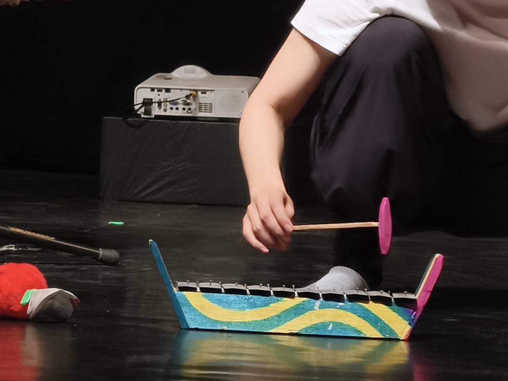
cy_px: -27
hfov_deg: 10.9
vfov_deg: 8.1
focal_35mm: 182
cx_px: 201
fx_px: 2671
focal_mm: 7.1
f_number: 1.9
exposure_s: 1/100
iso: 500
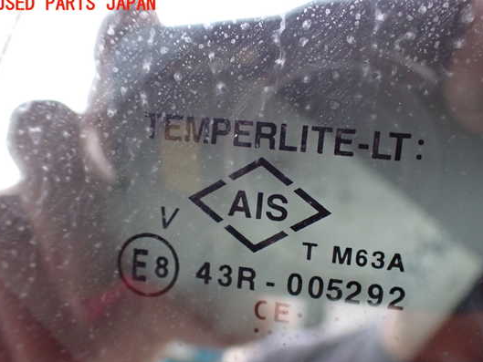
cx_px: 264
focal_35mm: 34
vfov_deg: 41.8
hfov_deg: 53.9
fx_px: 475
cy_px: 198
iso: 800
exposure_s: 1/100
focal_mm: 5.4
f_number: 2.3
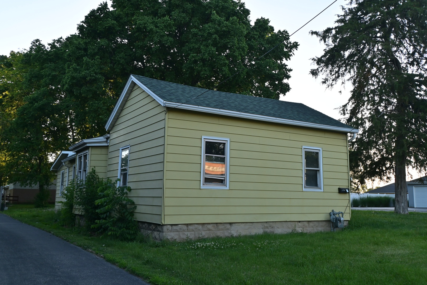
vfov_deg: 39.1
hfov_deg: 56.1
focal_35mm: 34
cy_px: 142
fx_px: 400
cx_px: 214
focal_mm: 22.5
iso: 250
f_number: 8
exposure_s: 1/125
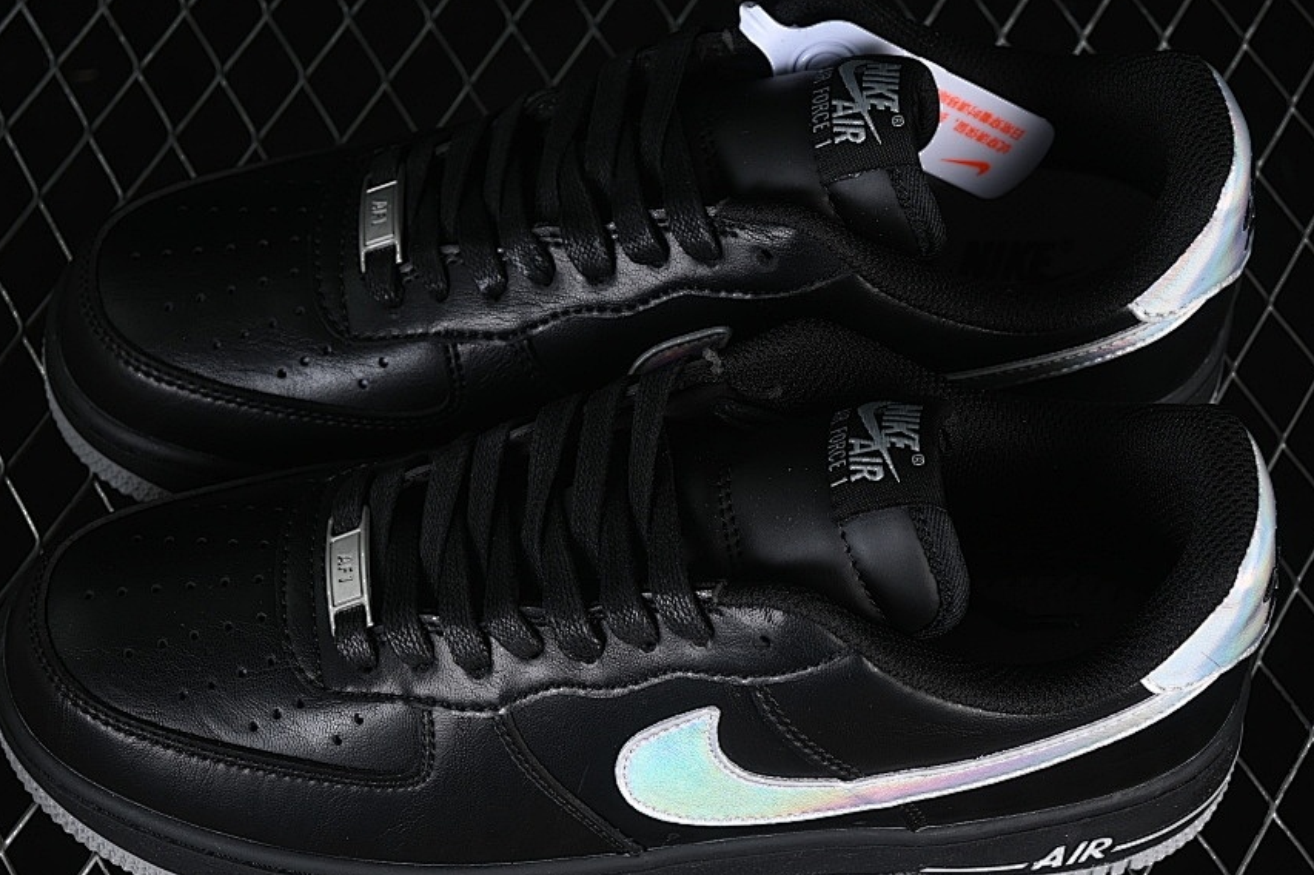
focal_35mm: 95
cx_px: 652
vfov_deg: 14.4
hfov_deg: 21.5
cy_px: 488
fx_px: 3466
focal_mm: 50
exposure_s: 1/50
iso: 160
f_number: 6.3
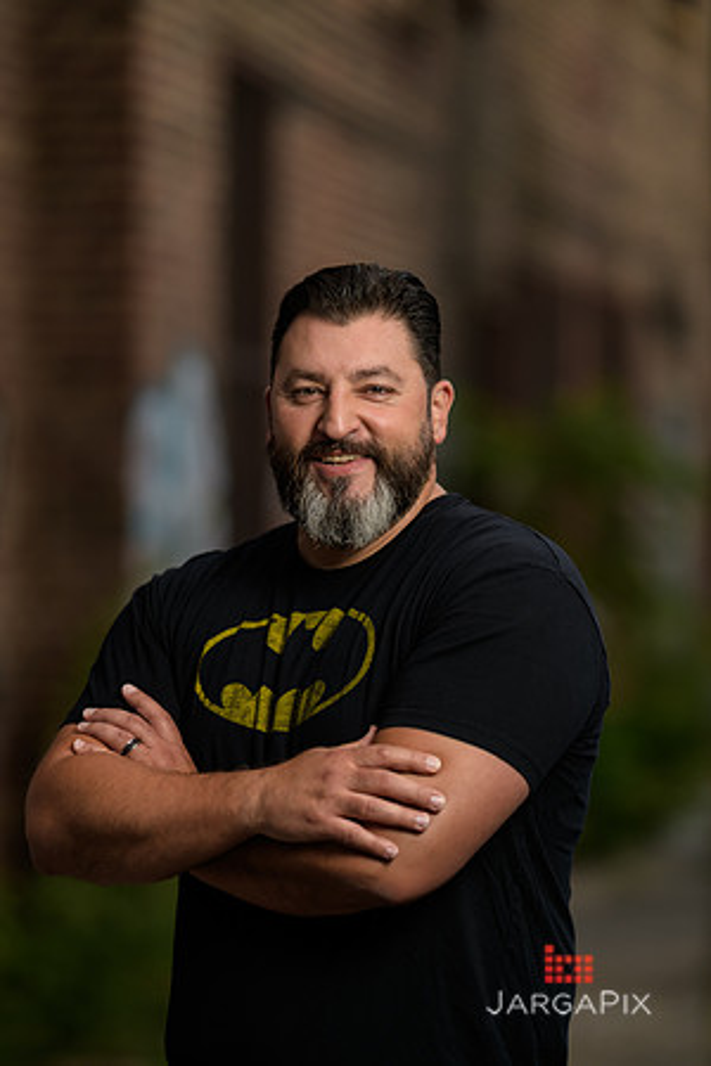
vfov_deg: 15.2
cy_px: 533
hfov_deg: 10.2
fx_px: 3999
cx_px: 356
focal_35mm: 135
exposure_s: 1/250
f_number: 2
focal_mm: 135
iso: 200
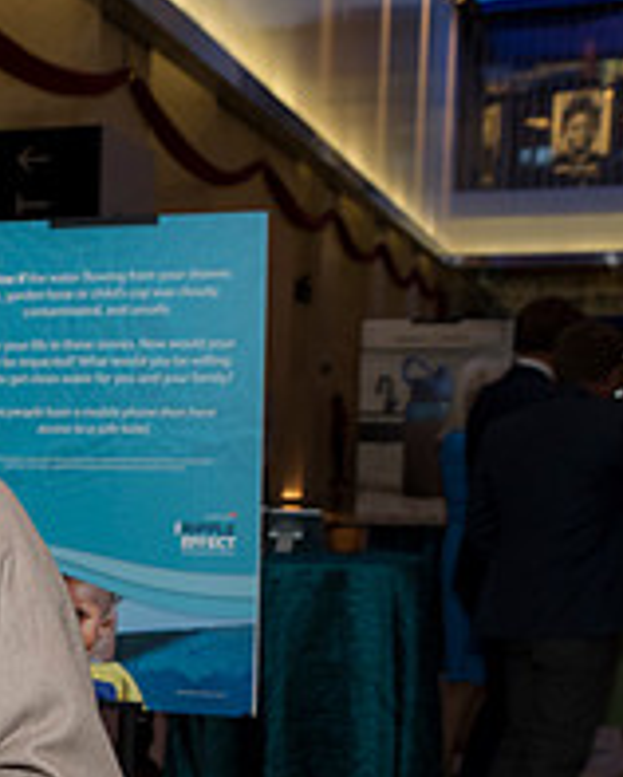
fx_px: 1841
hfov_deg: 17.1
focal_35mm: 80
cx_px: -343
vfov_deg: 23.4
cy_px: 661
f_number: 5.6
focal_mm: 29
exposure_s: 1/125
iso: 800
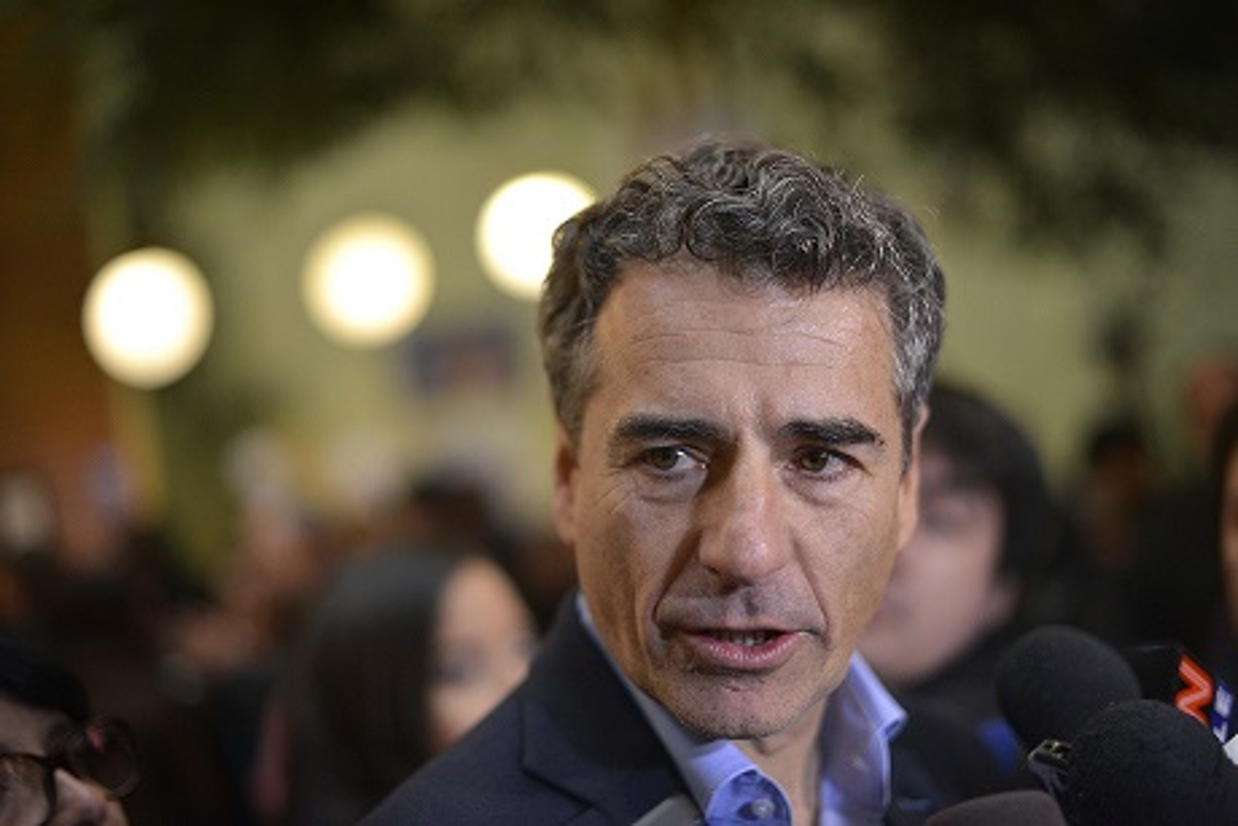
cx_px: 619
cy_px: 413
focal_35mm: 50
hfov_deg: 39.6
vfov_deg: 27.0
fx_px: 1720
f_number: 1.6
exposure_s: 1/500
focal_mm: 50
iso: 1250
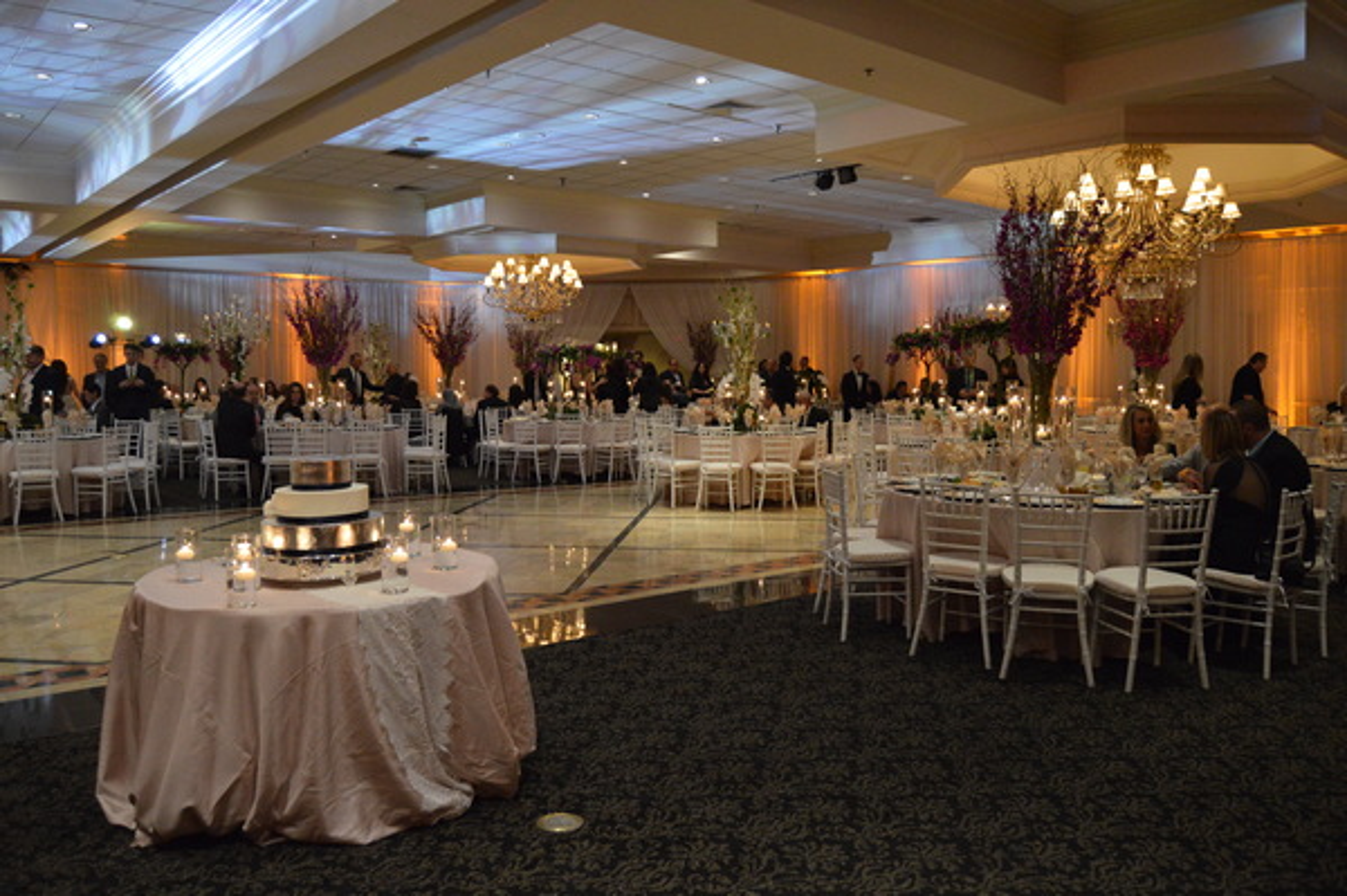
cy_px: 448
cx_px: 674
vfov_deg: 47.9
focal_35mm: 27
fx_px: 1009
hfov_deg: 67.4
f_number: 3.5
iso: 2200
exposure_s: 1/60
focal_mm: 18
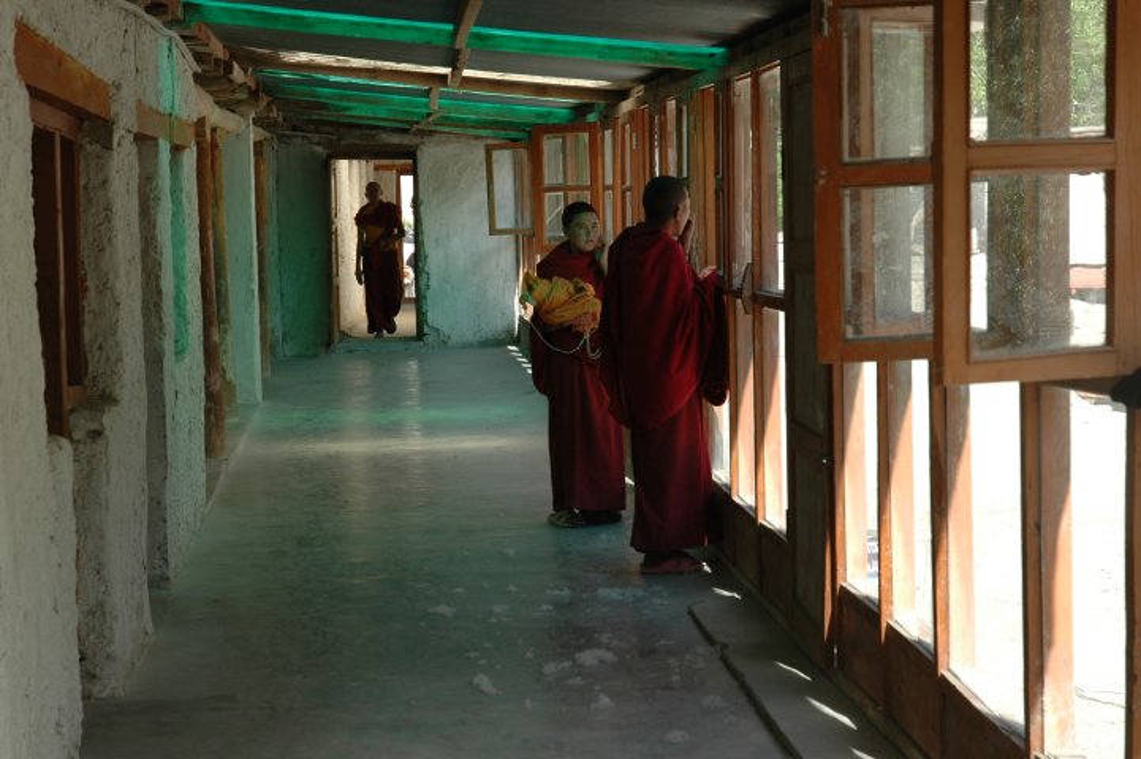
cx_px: 570
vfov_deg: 18.2
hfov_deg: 27.0
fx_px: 2376
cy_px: 380
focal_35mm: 75
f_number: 5.6
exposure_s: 1/160
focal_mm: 50
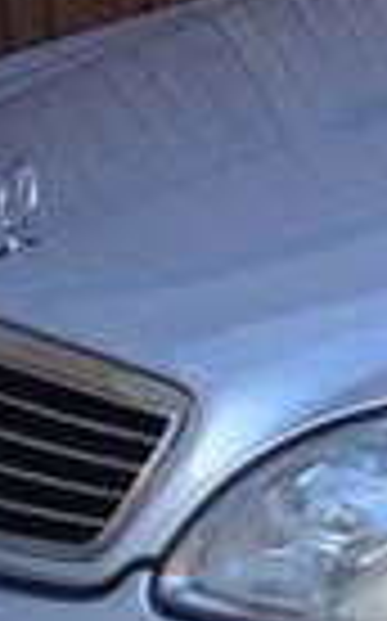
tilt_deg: -20.9
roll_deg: -1.6
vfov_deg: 11.8
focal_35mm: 178
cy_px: 358
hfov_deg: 6.6
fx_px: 3010
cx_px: 1228
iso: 50
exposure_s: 1/421
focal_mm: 4.28
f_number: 2.4
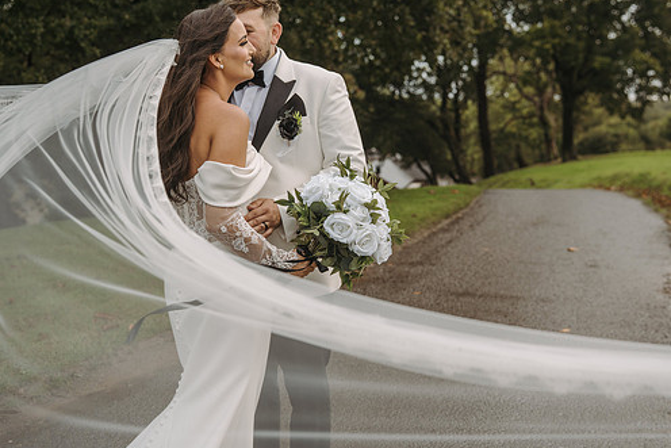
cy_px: 203
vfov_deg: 31.2
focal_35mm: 43
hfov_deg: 45.4
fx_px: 802
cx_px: 352
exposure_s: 1/320
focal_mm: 35
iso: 160
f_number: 2.8
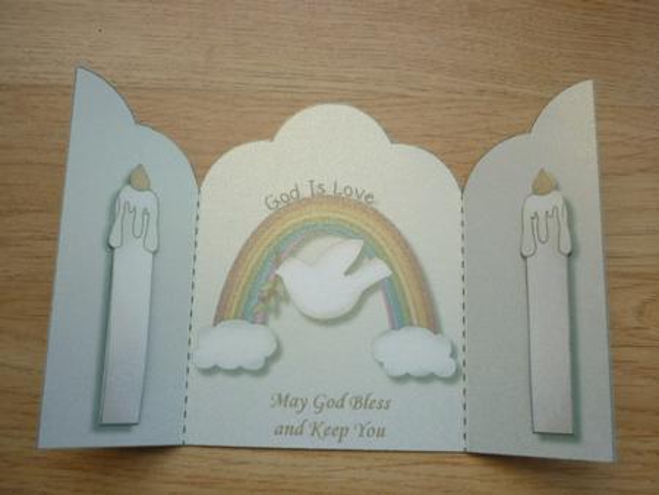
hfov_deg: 55.3
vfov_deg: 43.0
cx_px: 330
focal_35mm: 33
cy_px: 248
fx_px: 629
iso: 80
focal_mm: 5.5
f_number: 2.8
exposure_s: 1/125
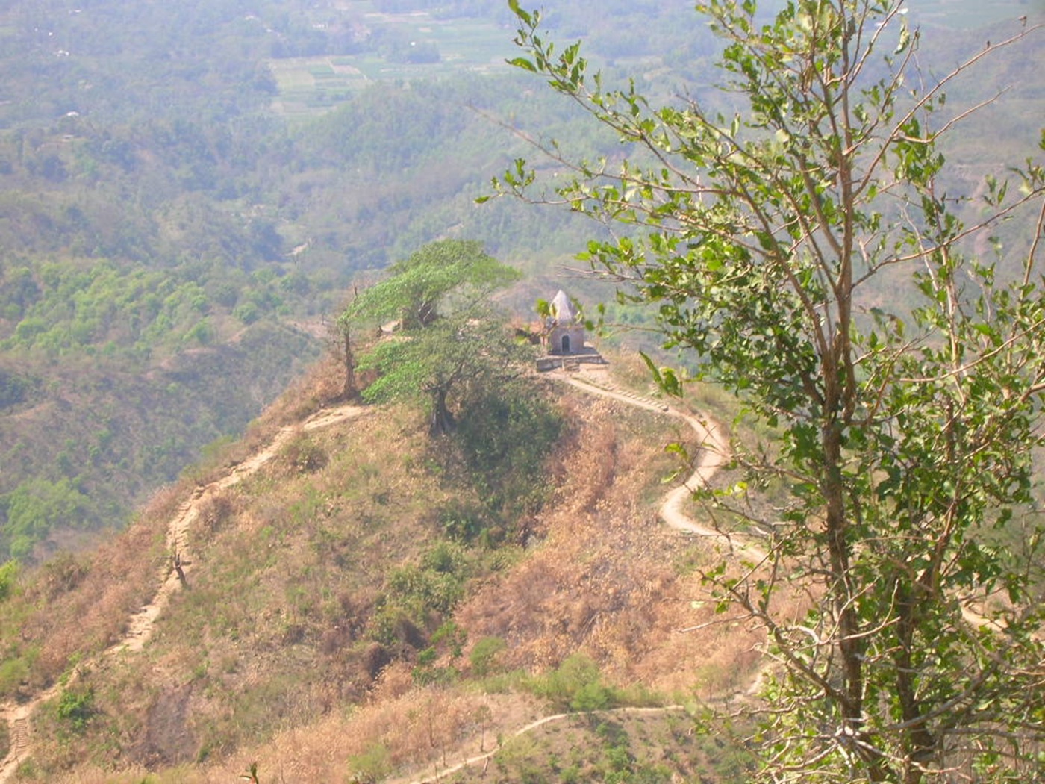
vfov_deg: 14.5
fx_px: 3079
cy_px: 392
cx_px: 522
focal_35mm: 102
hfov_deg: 19.3
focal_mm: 17.1
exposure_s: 1/55.8
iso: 50
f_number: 8.2
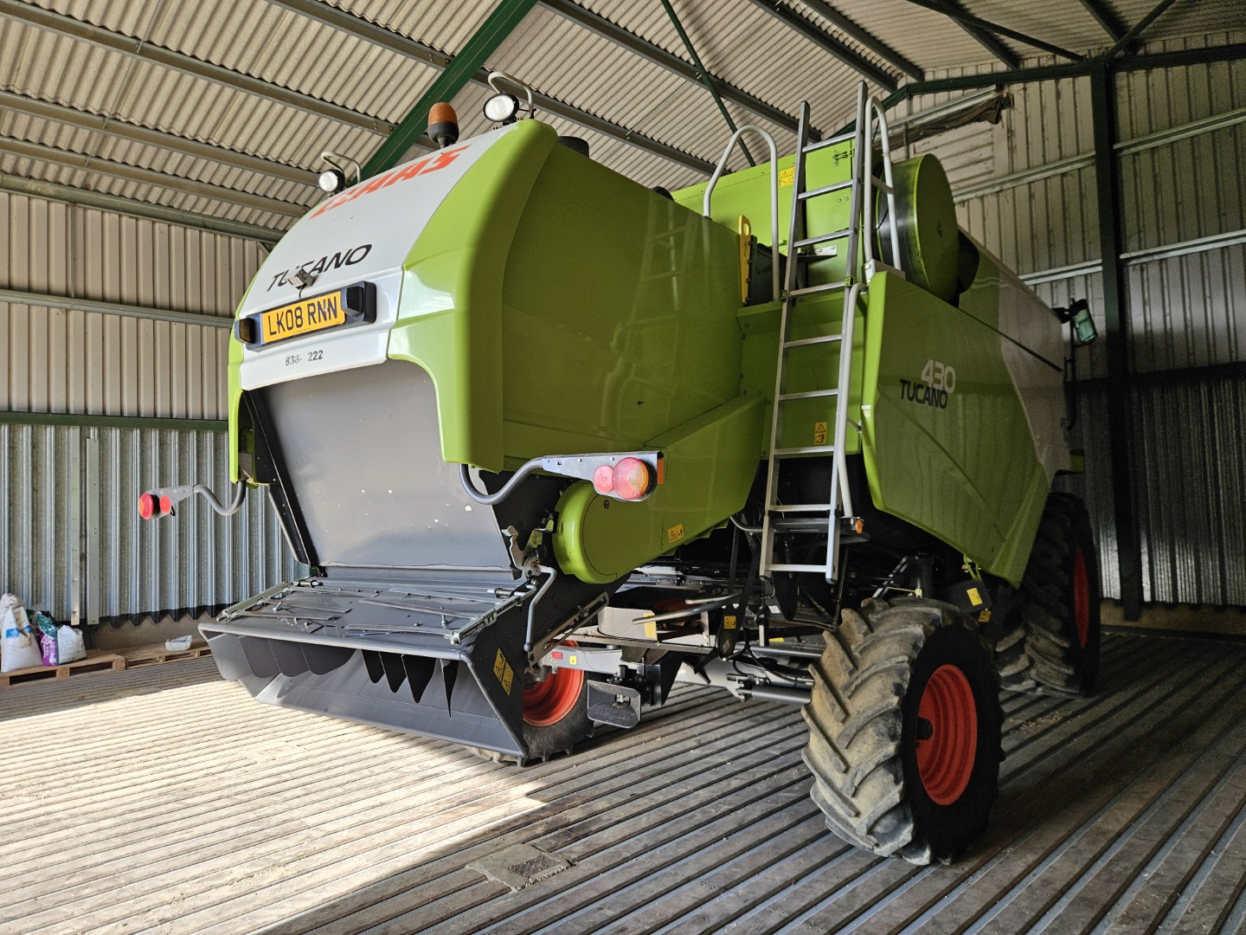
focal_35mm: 23
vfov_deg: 58.9
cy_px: 468
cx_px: 623
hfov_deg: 73.9
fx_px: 828
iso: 64
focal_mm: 5.4
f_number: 1.8
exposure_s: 1/180
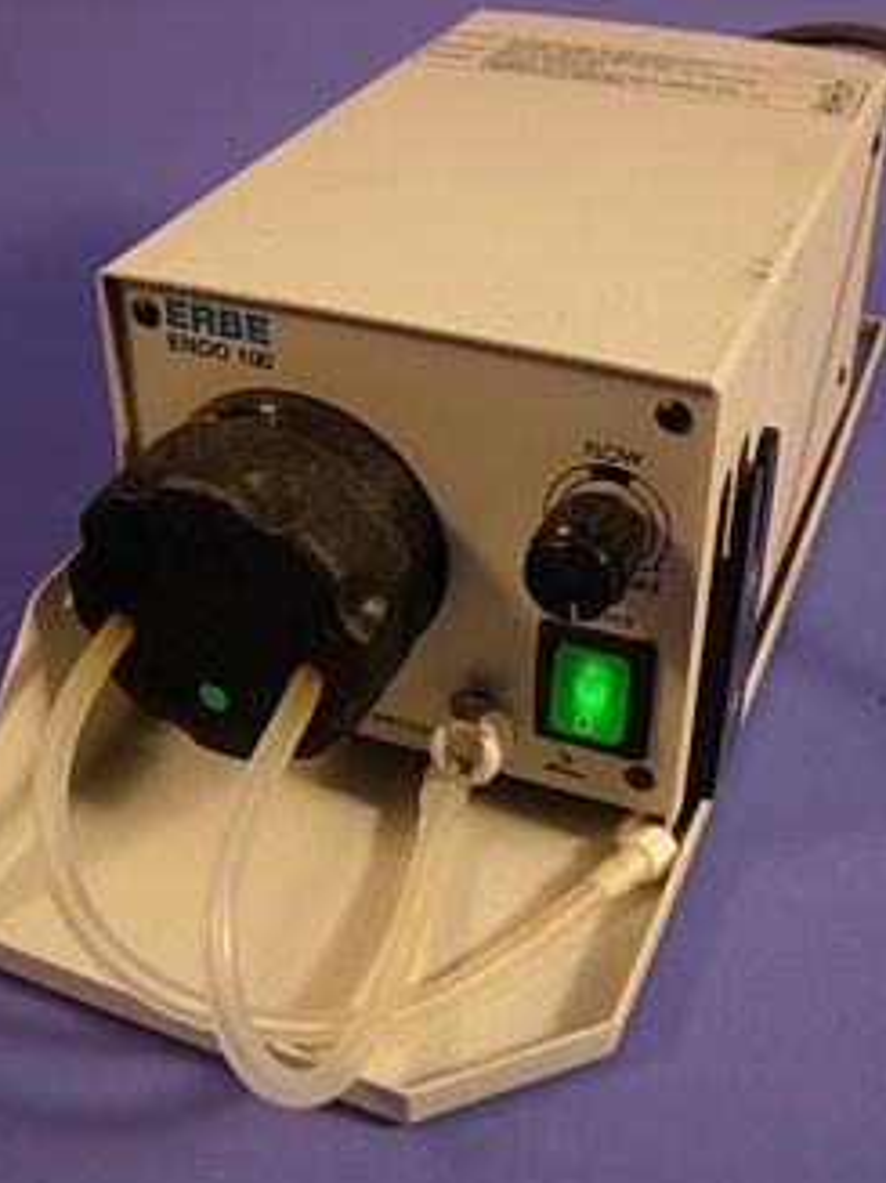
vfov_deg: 42.9
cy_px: 543
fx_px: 1503
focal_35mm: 44
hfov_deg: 32.9
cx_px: 448
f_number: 2.7
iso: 50
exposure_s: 1/17.9
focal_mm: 7.5
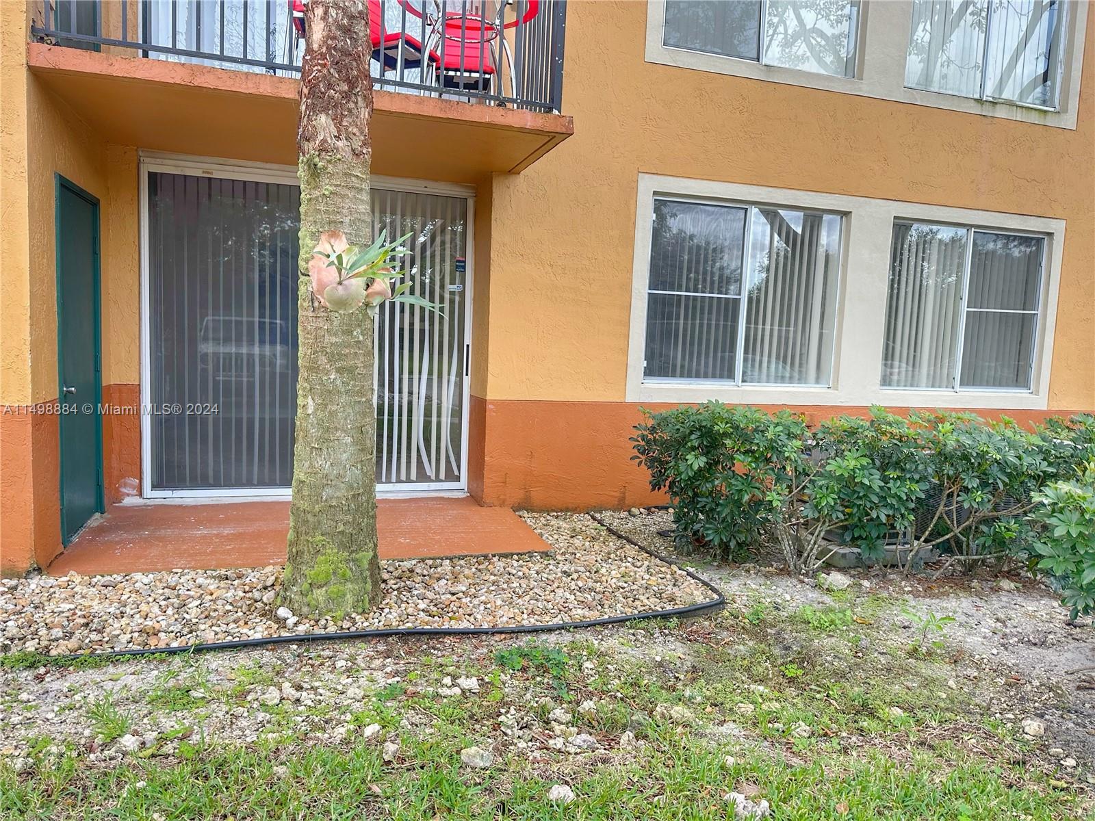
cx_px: 548
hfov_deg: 71.6
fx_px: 759
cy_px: 410
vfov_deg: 56.8
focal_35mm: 24
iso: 64
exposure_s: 1/121
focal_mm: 6.86
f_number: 1.78
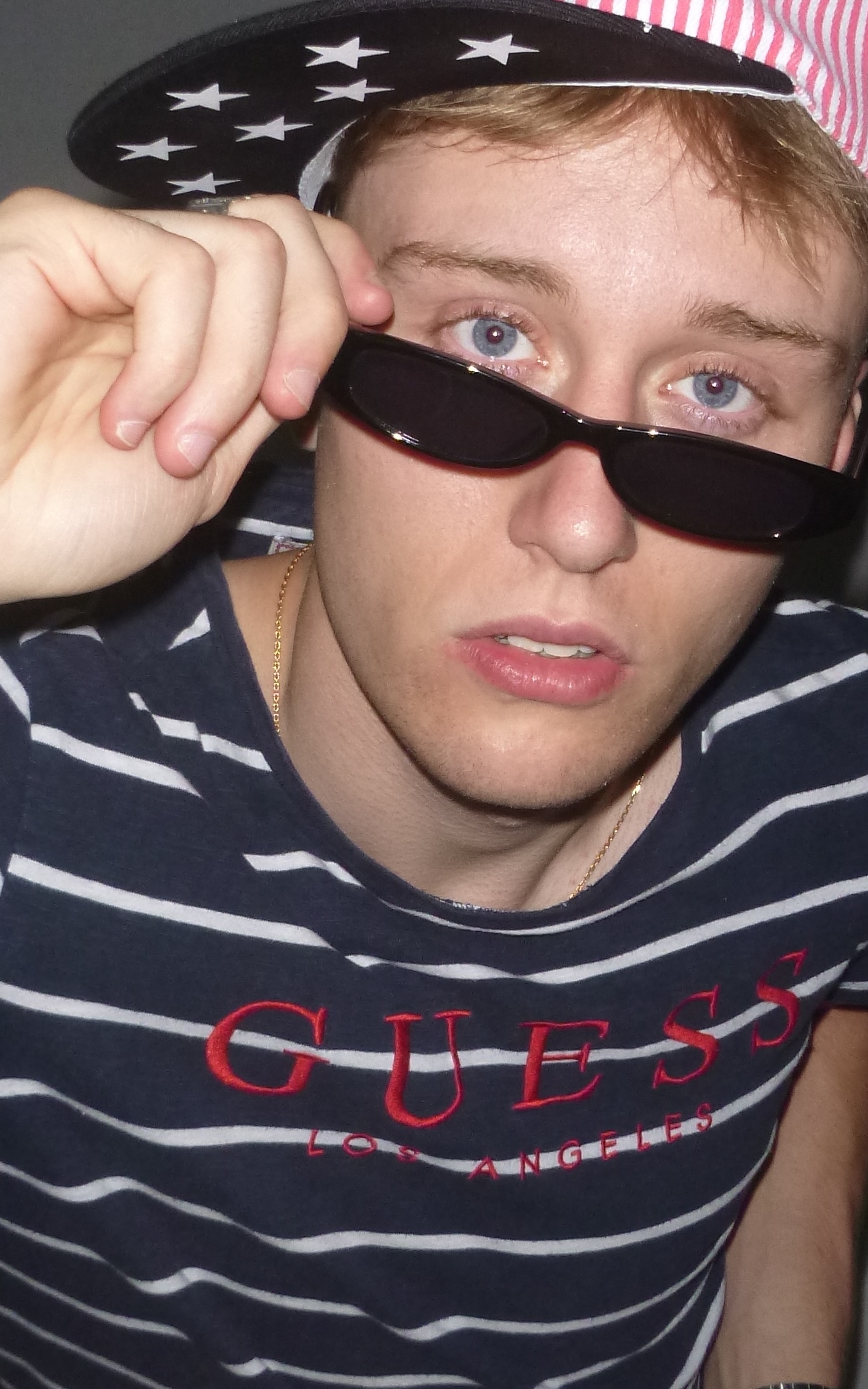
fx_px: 2537
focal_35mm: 67
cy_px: 812
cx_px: 475
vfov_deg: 30.6
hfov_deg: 19.4
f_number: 4.2
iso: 200
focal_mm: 5.5
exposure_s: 1/60
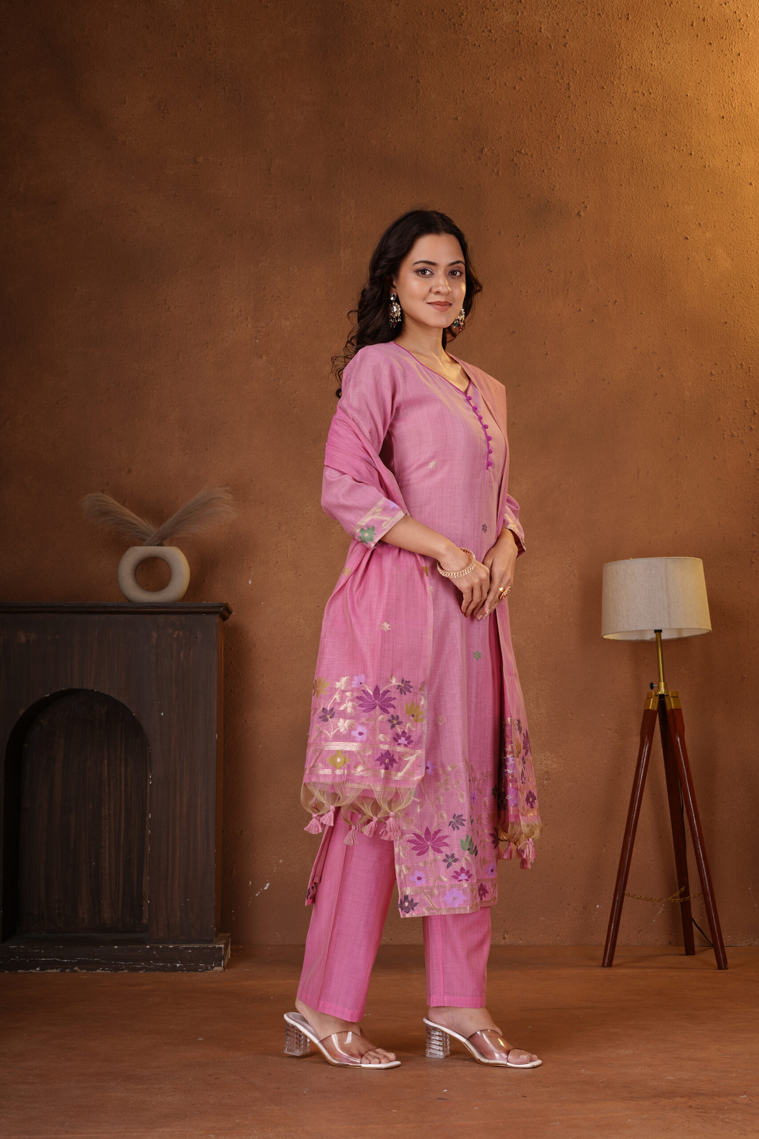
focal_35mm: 50
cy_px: 570
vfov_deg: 39.6
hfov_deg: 27.0
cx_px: 380
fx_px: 1581
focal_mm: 50
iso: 64
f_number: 8
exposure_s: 1/160
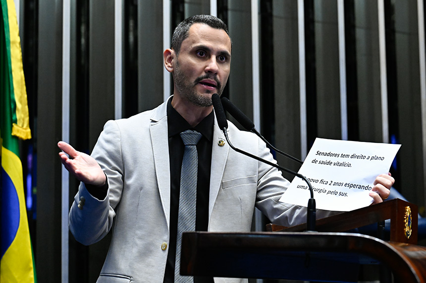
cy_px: 142
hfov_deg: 23.4
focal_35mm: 87
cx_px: 213
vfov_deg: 15.6
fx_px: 1028
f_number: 5
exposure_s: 1/160
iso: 6400
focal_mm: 87
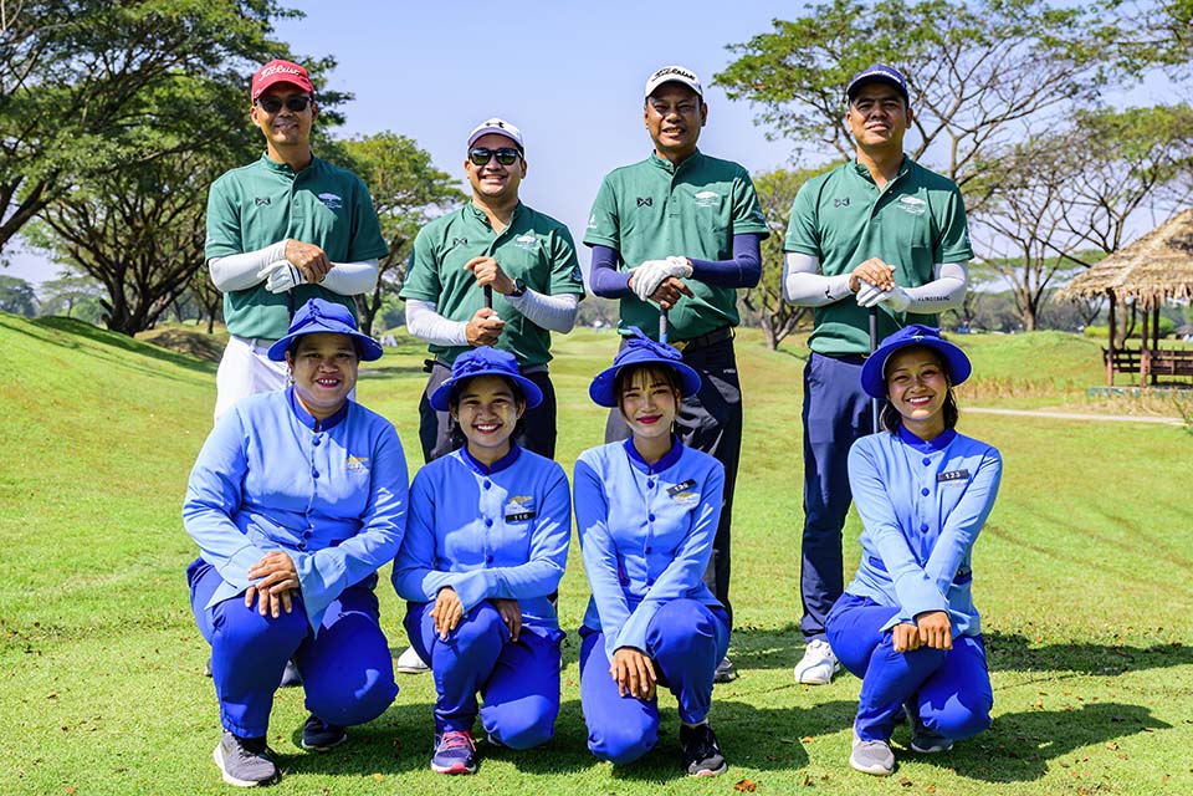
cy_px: 398
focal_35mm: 39
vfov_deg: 34.2
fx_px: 1292
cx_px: 596
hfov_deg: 49.6
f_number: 5
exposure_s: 1/1600
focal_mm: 39
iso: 500
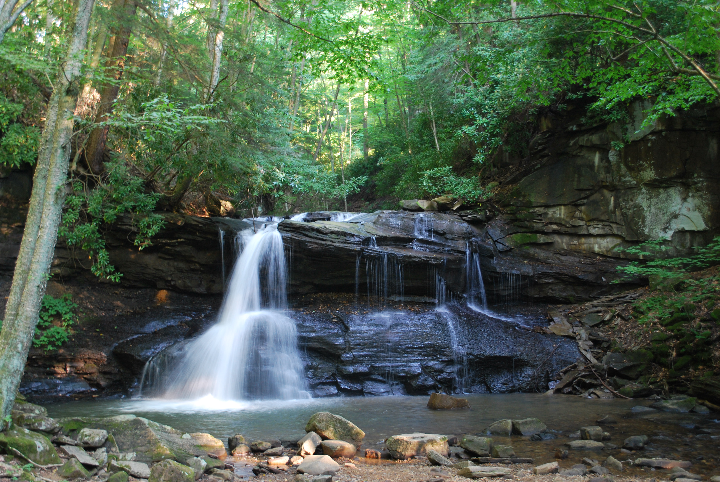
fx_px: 781
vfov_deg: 34.3
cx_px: 360
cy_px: 241
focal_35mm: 39
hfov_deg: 49.5
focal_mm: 26
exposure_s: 1/5
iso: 320
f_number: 4.2
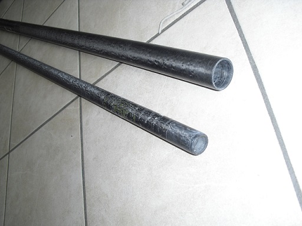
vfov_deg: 39.7
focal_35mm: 36
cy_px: 113
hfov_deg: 51.4
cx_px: 151
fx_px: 314
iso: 100
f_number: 3.1
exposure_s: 1/100
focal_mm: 6.3
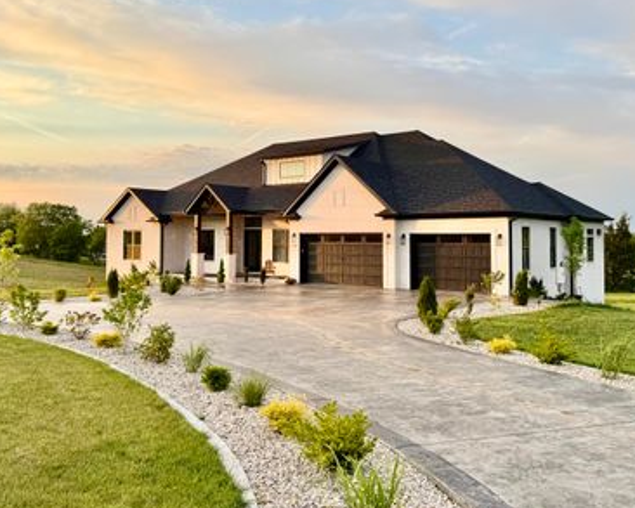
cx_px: 342
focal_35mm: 32
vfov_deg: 45.7
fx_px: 602
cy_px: 219
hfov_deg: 55.6
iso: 80
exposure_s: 1/853
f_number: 1.78
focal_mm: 6.76
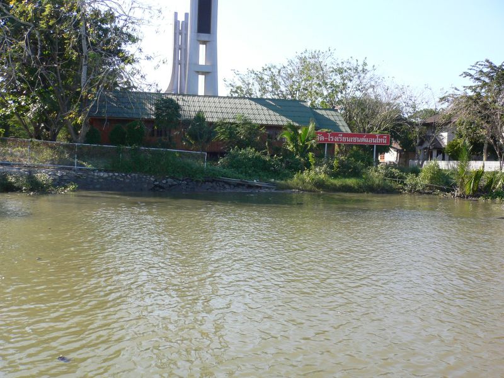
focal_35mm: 35
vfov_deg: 40.7
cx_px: 252
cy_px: 189
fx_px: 510
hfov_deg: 52.6
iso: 80
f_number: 5.6
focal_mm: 5.8
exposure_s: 1/160
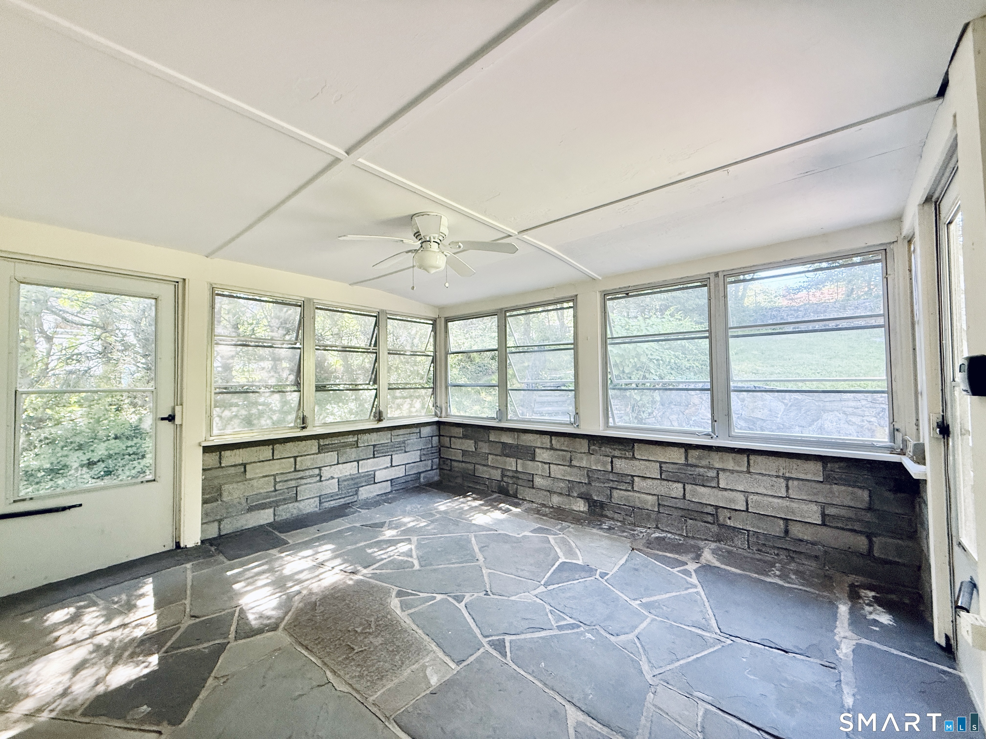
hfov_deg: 102.1
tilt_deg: +1.9
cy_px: 370
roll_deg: -0.2
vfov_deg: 85.7
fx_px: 399
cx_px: 493
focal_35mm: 14
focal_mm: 2.22
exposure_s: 1/99
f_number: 2.2
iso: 320
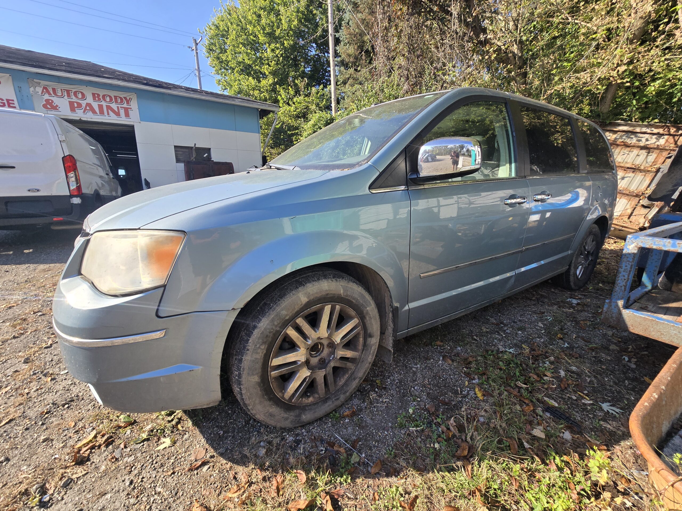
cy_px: 256
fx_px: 256
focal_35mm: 13
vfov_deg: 89.9
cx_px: 341
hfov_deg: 106.2
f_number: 2.2
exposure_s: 1/861
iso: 50
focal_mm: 2.2
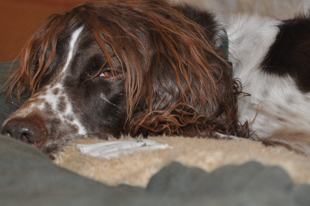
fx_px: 1299
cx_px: 142
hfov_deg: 13.6
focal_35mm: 151
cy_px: 95
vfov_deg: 9.1
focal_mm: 70
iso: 800
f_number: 5.3
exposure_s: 1/60
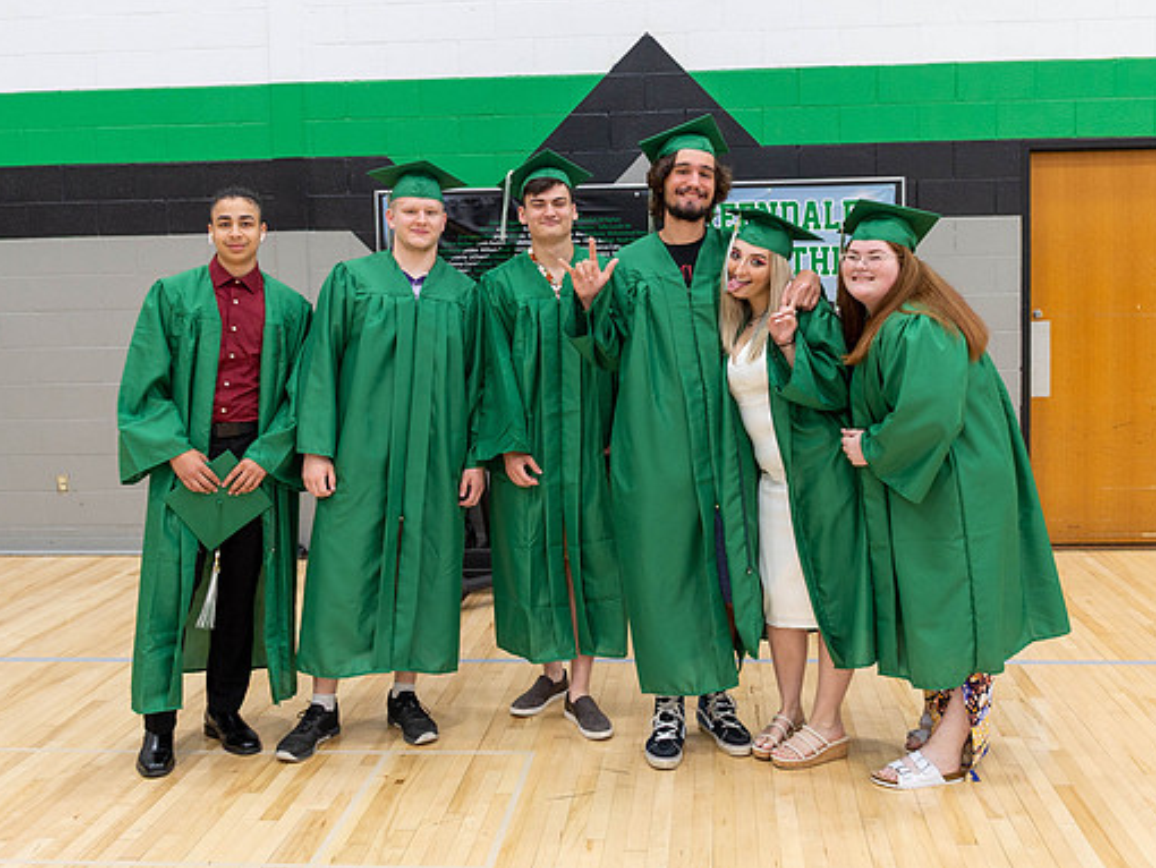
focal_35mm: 39
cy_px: 351
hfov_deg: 47.8
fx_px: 1303
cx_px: 639
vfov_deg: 36.7
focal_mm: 27
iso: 500
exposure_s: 1/160
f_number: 2.8
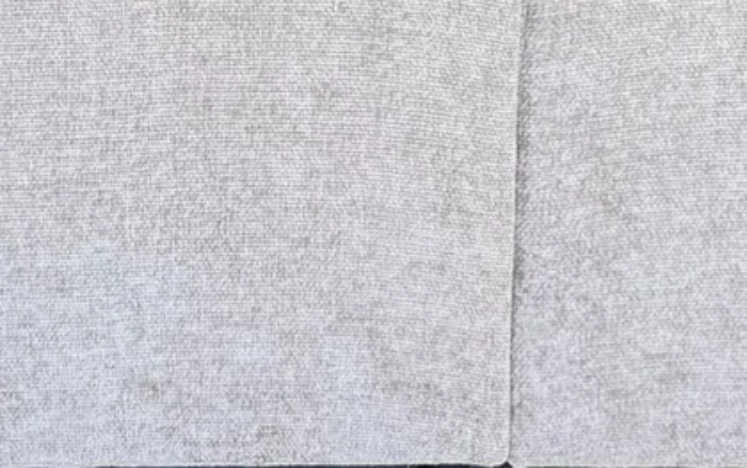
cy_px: -650
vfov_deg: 9.4
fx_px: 2526
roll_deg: +0.4
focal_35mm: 124
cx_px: -758
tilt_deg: -5.5
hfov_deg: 14.1
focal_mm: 6.8
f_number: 1.8
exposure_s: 1/211
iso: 200
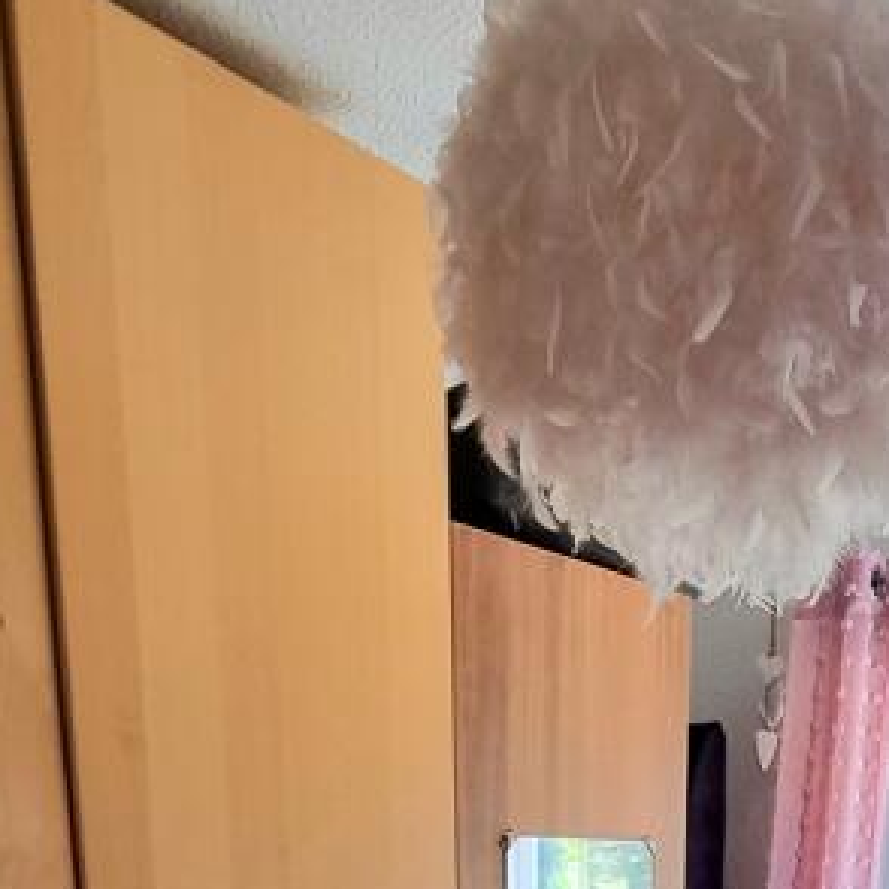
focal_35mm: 40
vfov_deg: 32.0
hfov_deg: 40.7
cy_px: 1152
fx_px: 1162
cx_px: 665
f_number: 2.2
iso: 125
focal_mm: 2.2
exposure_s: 1/50
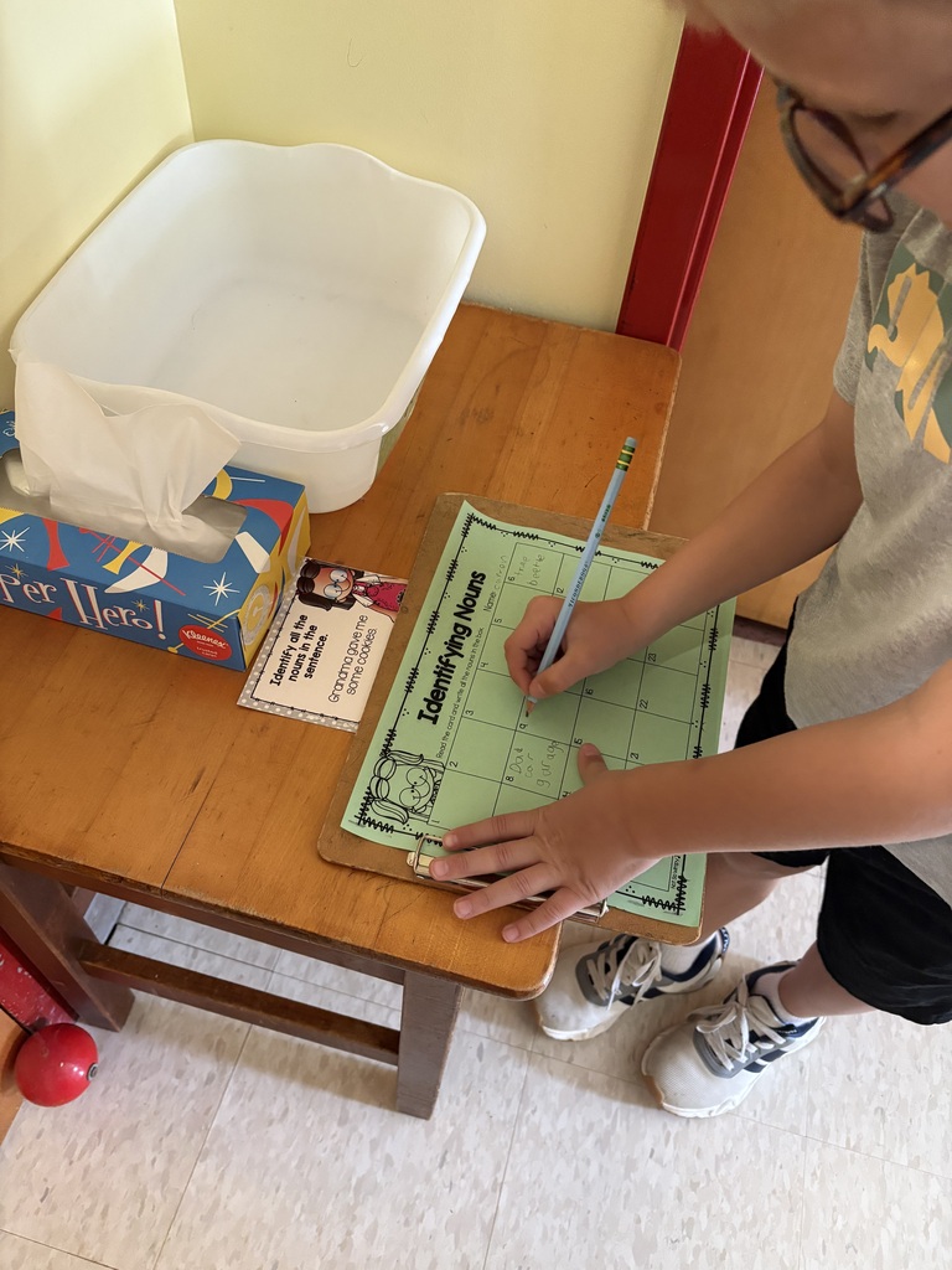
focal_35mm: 26
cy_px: 635
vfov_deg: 67.3
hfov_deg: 53.1
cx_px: 476
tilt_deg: -52.3
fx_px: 953
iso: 400
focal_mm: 5.96
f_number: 1.6
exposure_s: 1/40
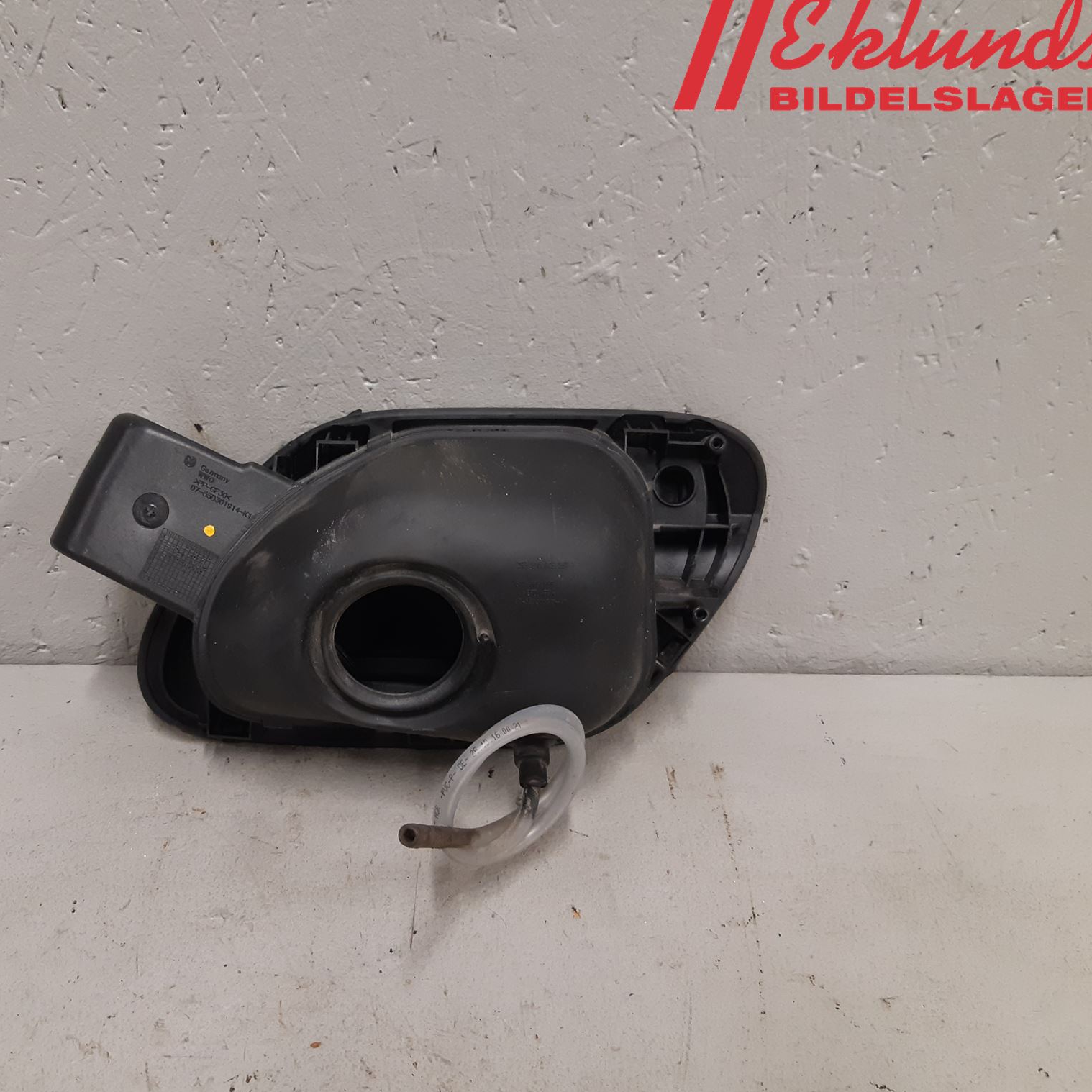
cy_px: 541
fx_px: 1106
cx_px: 378
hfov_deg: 51.7
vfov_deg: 52.5
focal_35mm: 31
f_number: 1.7
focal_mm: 3.93
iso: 160
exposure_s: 1/50
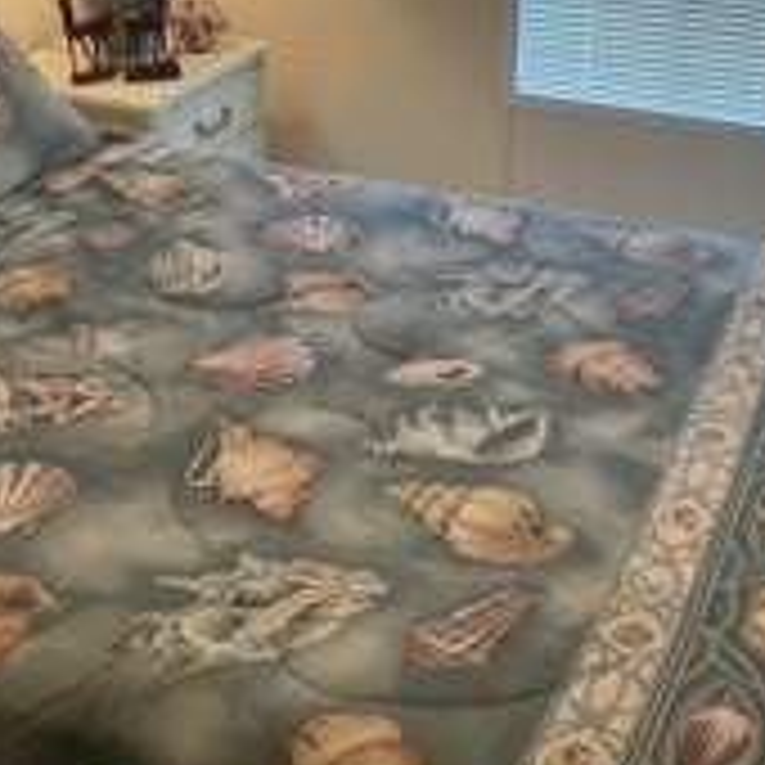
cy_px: 124
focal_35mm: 65
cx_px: 472
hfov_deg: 26.4
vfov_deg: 25.9
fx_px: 1625
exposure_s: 1/120
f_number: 1.6
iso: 125
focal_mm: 4.2
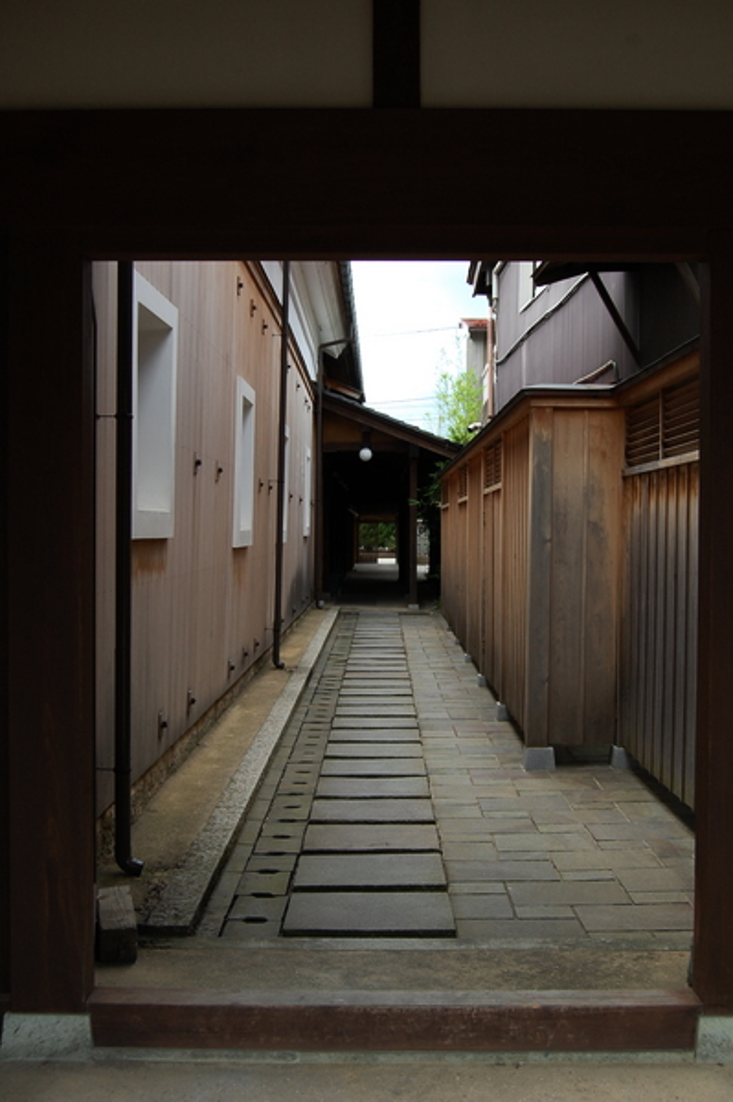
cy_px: 551
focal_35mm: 39
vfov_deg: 49.6
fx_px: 1193
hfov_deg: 34.2
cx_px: 366
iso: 200
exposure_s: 1/200
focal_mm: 26
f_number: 7.1
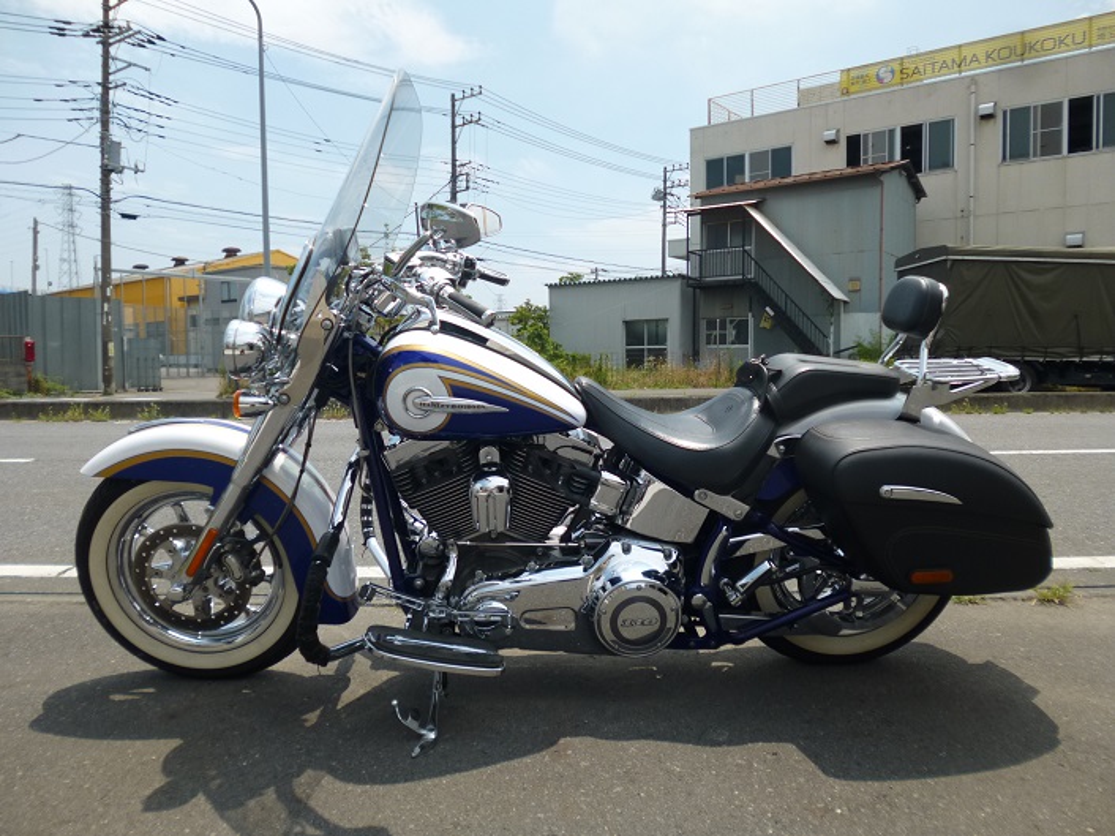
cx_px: 558
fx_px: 773
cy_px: 418
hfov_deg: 71.6
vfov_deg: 56.8
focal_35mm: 24
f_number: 9
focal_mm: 4.3
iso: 100
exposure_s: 1/200
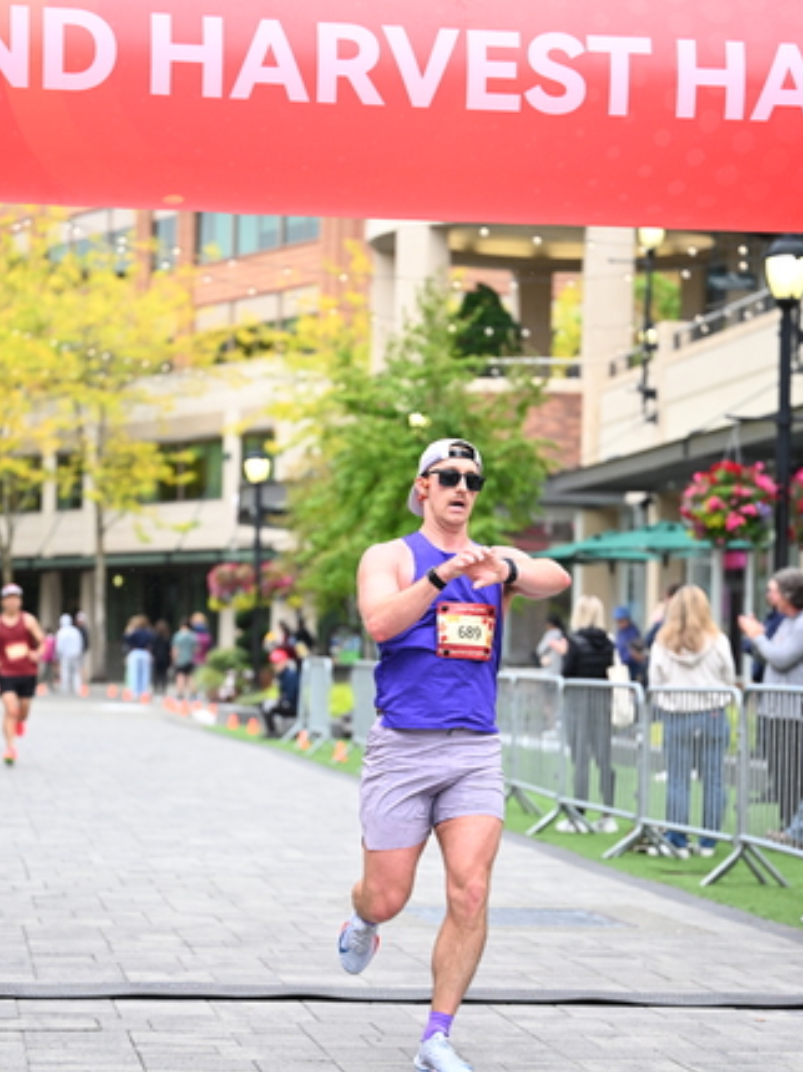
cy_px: 623
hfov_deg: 15.4
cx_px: 390
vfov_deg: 20.4
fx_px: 2972
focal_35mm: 96
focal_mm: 78
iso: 1250
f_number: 2.8
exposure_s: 1/1600
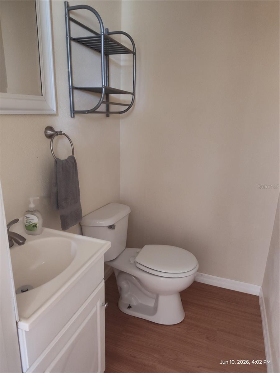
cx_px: 140
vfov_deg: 73.9
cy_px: 186
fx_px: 248
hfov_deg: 58.9
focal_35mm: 23
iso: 2538
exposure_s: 1/30
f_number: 1.8
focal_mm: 5.56
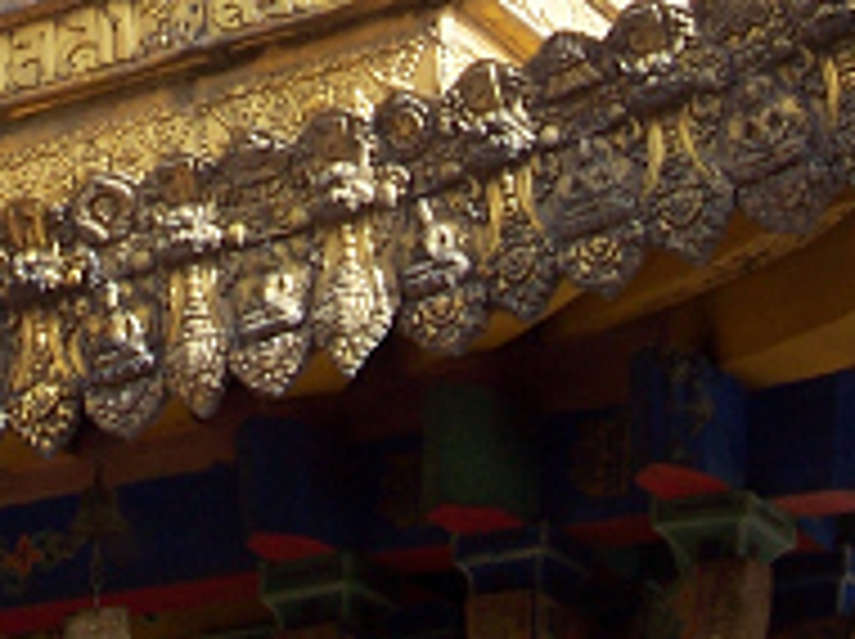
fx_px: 5649
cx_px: 76
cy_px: -232
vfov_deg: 6.4
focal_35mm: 229
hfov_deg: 8.6
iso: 64
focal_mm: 10.5
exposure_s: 1/80
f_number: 8
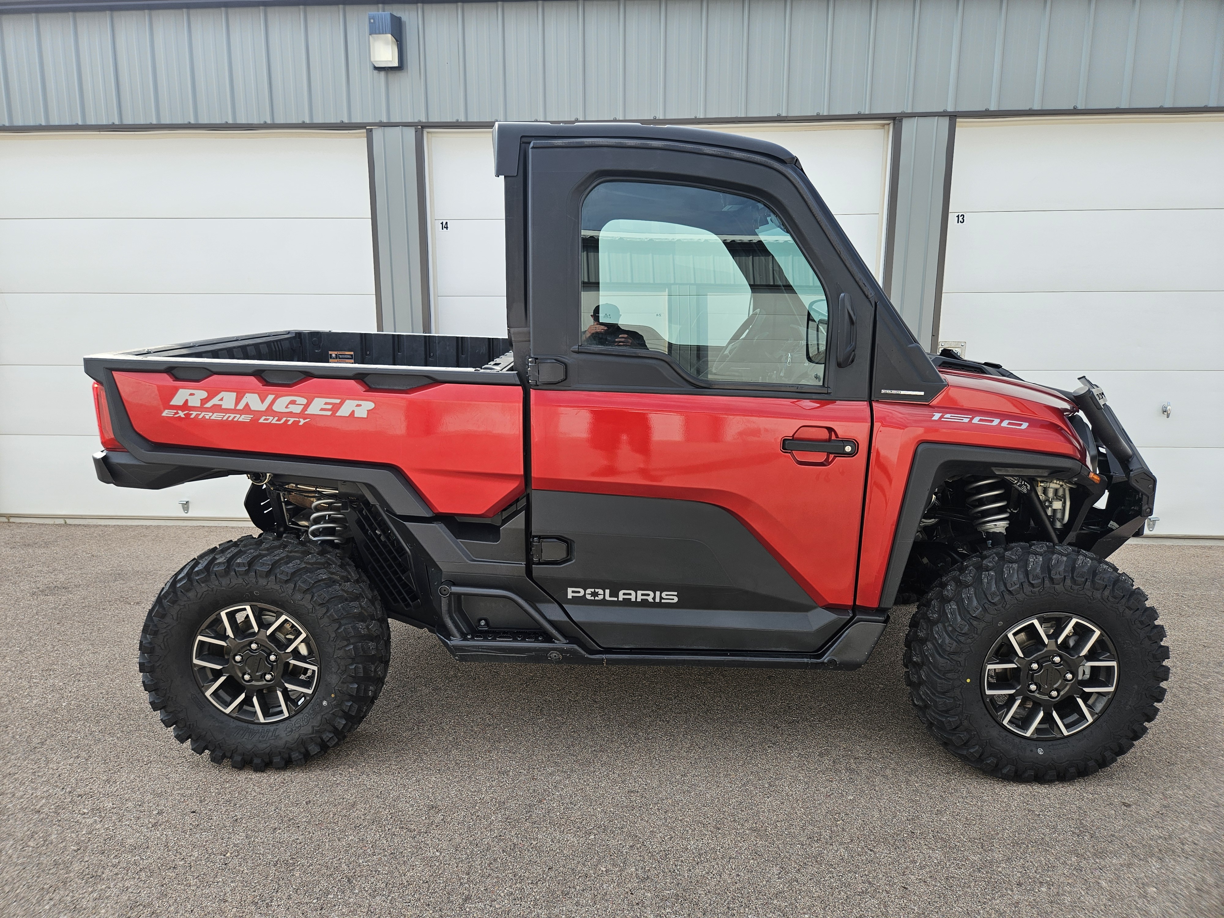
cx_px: 612
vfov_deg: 58.9
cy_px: 459
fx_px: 813
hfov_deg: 73.9
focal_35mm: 23
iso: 25
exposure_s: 1/694
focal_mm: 5.4
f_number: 1.8
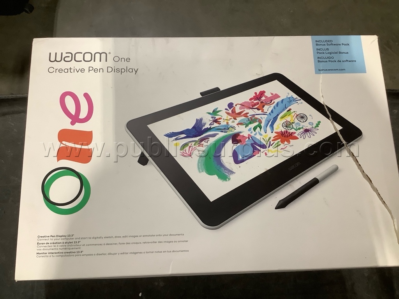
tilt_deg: -73.7
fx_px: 357
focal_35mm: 31
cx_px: 200
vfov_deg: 45.4
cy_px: 150
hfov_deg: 58.4
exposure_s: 1/60
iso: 160
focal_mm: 3.3
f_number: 2.4
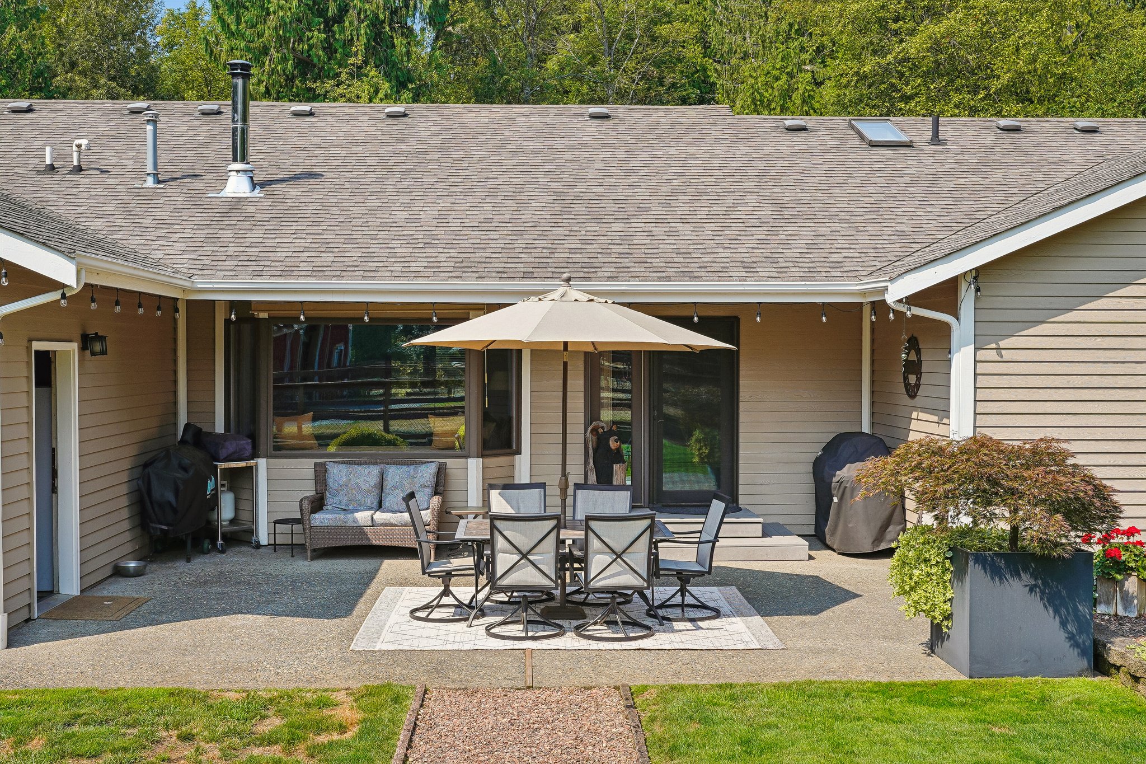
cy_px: 382
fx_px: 1337
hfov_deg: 46.4
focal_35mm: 42
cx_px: 573
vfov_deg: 31.9
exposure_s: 1/125
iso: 100
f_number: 8
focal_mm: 28
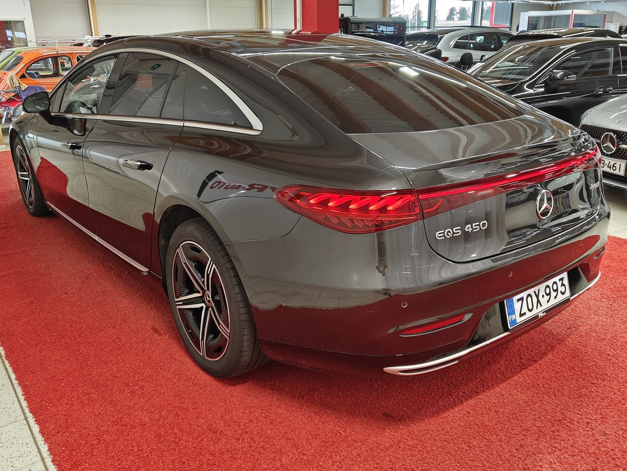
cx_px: 314
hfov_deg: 58.4
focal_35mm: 31
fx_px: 562
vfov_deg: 45.4
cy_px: 236
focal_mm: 5.59
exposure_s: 1/52
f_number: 1.8
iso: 125
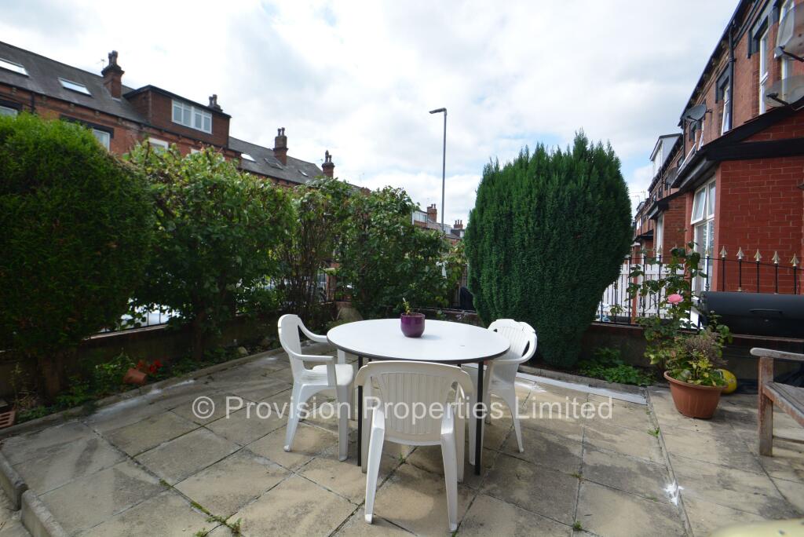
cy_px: 268
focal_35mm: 15
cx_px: 402
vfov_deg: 77.4
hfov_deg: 100.4
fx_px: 335
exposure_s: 1/250
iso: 180
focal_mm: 10
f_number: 8
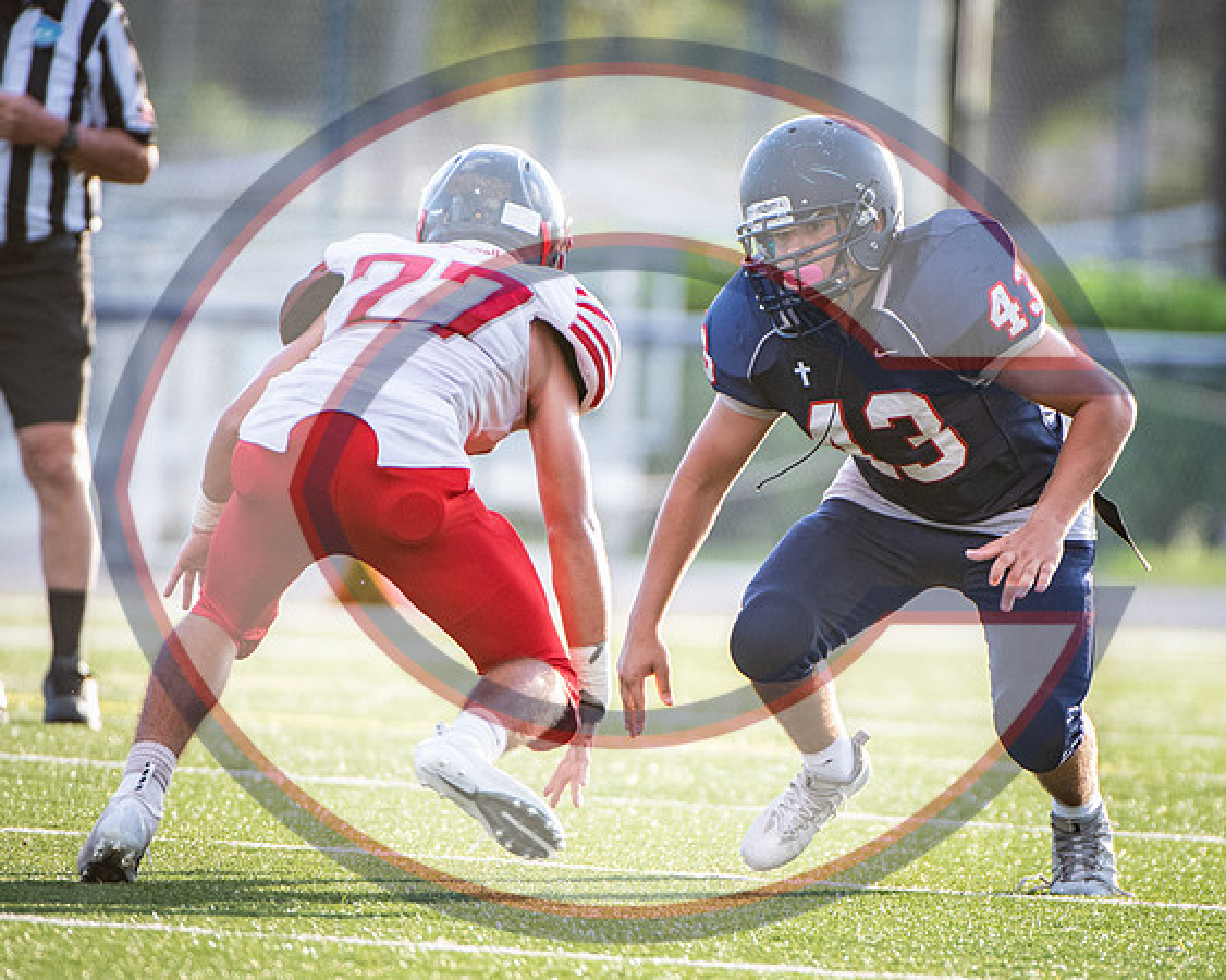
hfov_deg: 2.7
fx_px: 25828
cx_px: 791
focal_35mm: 712
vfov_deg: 2.2
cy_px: 524
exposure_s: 1/1000
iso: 1100
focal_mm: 400
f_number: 4
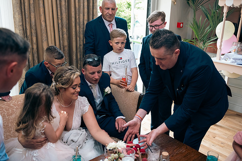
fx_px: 229
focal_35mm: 34
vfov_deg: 38.9
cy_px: 80
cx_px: 121
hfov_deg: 55.8
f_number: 3.5
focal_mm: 34
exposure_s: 1/160
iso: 800
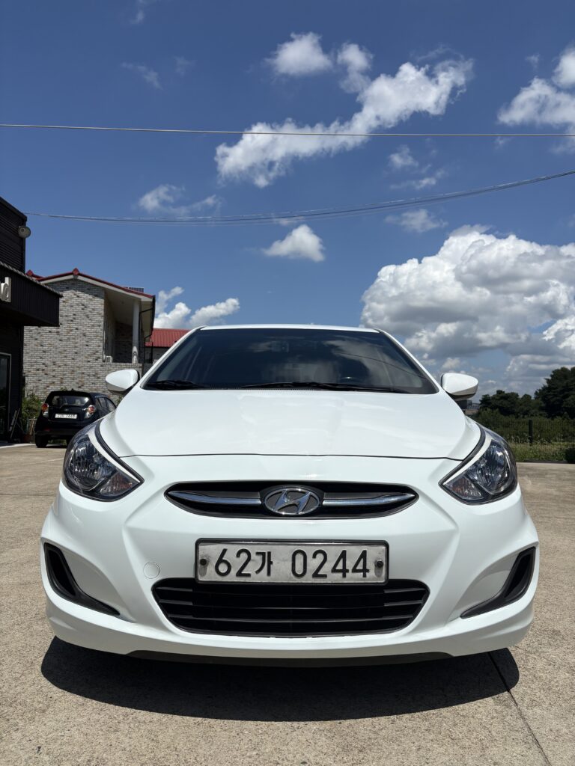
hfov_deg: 53.1
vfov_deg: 67.3
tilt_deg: +3.7
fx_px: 576
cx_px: 288
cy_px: 383
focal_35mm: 26
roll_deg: -1.0
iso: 50
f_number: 1.6
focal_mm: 5.96
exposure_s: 1/10101
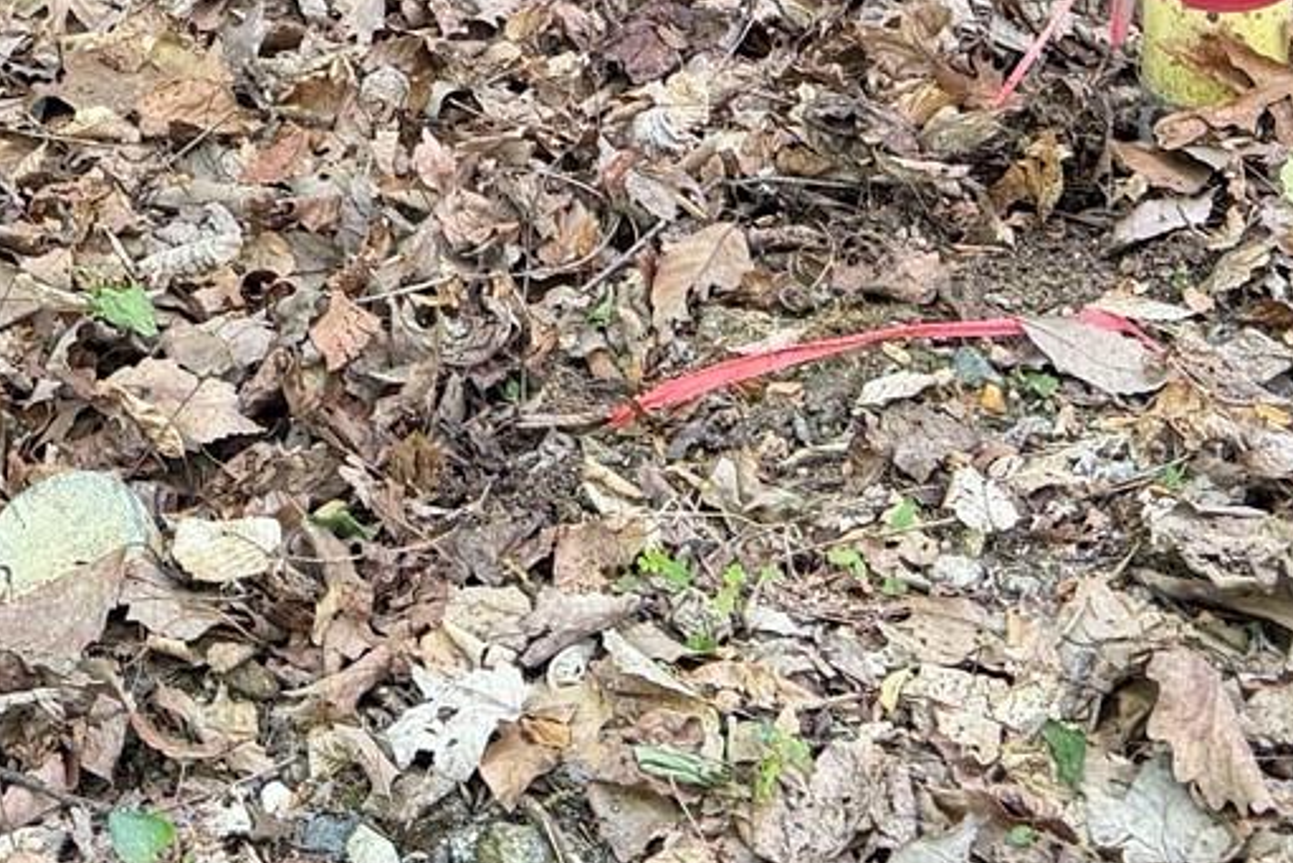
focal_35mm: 100
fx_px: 3592
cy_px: -716
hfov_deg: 19.8
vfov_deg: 12.5
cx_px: -8
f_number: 1.78
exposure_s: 1/121
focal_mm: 6.76
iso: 125
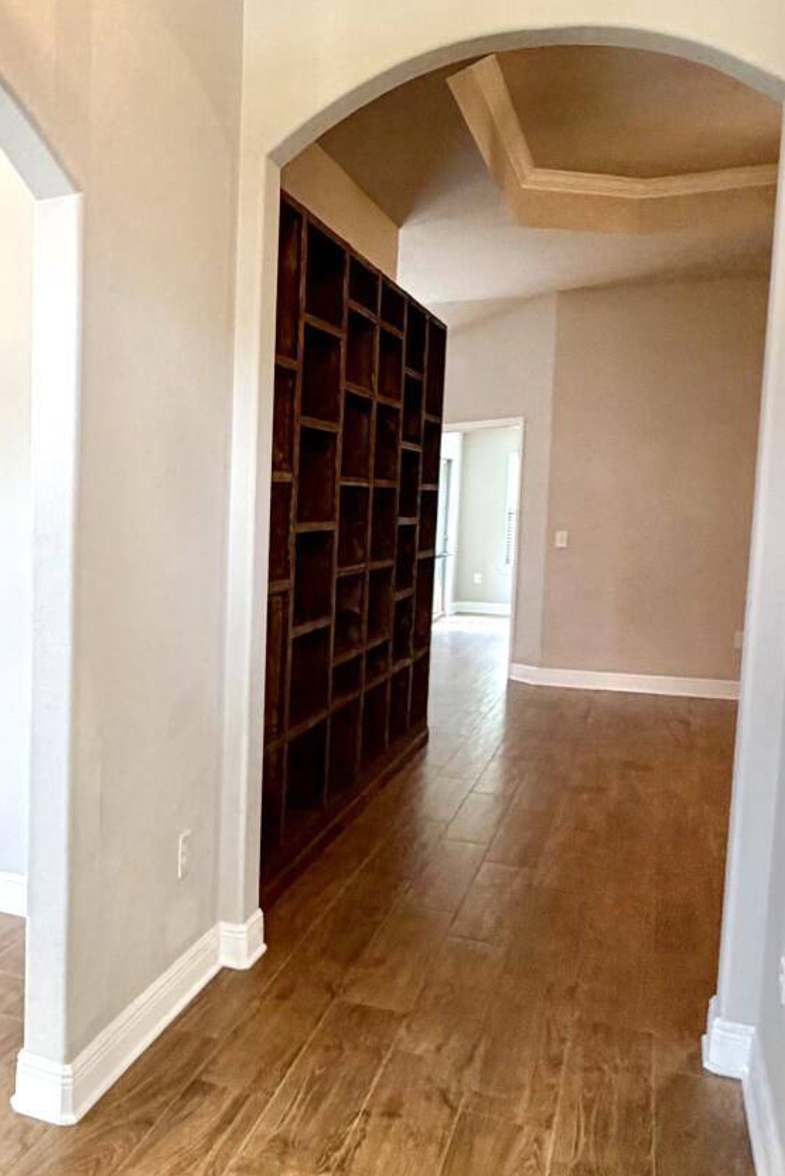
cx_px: 16
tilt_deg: -6.2
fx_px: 1144
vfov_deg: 54.4
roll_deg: -0.5
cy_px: 623
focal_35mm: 35
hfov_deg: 34.7
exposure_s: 1/120
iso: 320
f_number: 2.2
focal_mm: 2.22
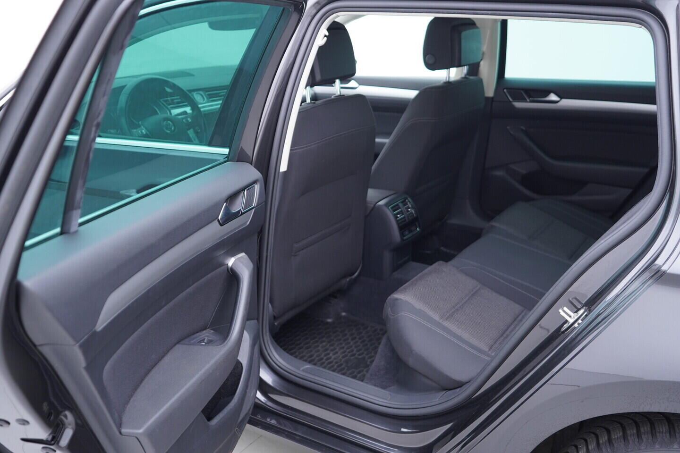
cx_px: 340
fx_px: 680
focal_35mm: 36
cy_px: 226
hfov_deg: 53.1
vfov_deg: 36.9
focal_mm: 24
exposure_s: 1/40
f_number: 2.8
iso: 320
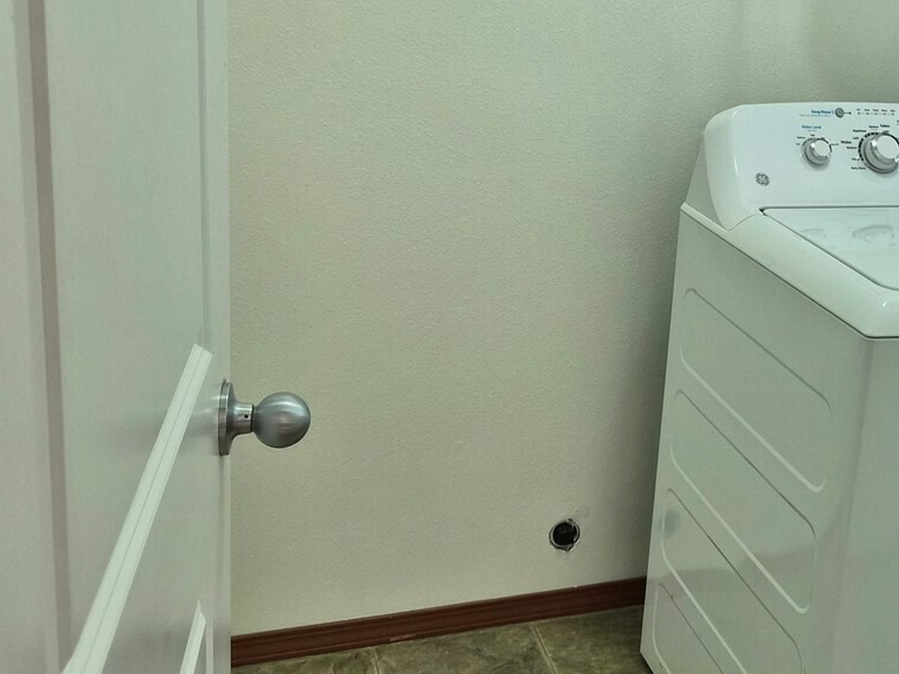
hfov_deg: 37.8
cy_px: 231
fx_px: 1246
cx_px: 754
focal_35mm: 48
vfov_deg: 30.1
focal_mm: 5.4
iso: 100
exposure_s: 1/120
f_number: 1.8
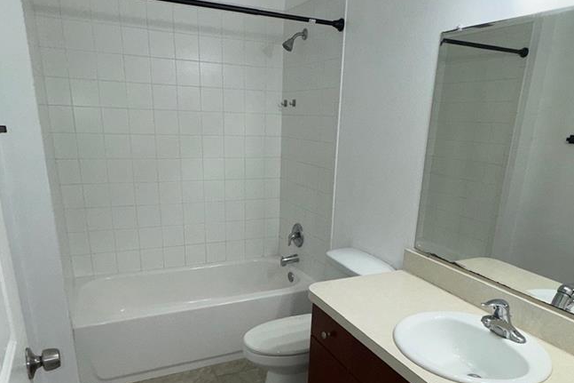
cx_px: 298
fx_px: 430
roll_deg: -1.9
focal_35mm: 27
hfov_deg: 67.4
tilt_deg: -19.2
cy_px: 260
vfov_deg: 47.0
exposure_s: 1/122
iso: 64
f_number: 2.2
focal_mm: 2.22
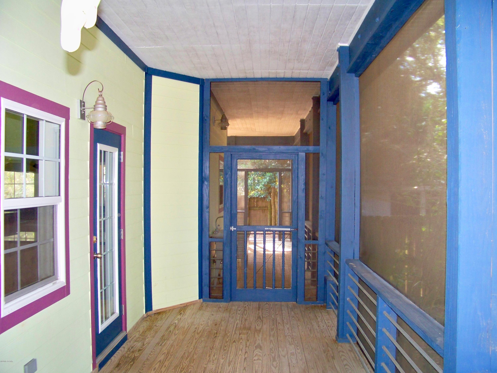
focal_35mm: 33
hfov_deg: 55.4
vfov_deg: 42.9
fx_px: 474
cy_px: 186
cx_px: 248
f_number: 2.8
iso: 200
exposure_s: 1/30
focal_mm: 5.85
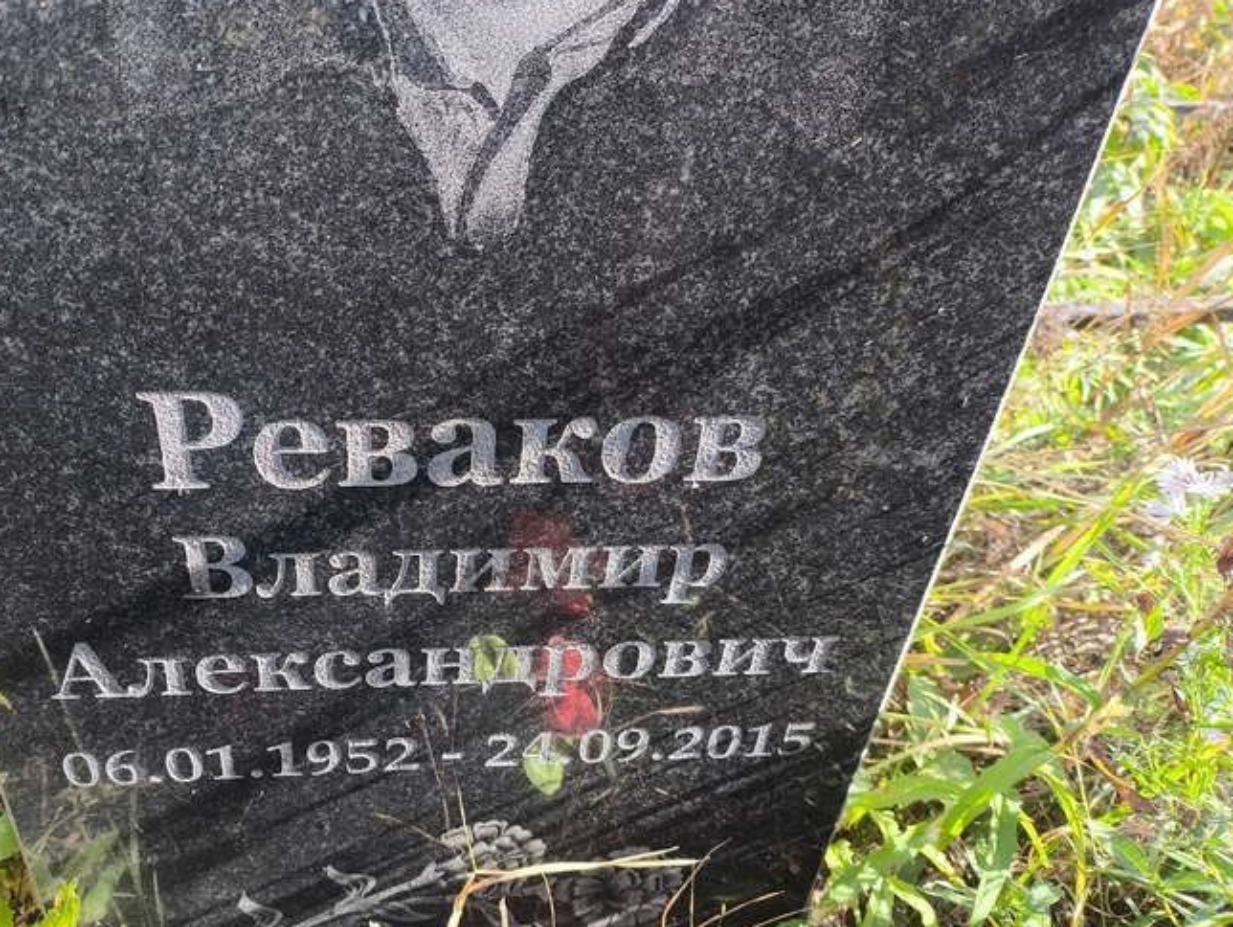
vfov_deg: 45.4
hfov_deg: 57.9
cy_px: 523
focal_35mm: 31
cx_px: 495
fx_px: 1105
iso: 50
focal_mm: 4.71
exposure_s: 1/156
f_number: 1.7
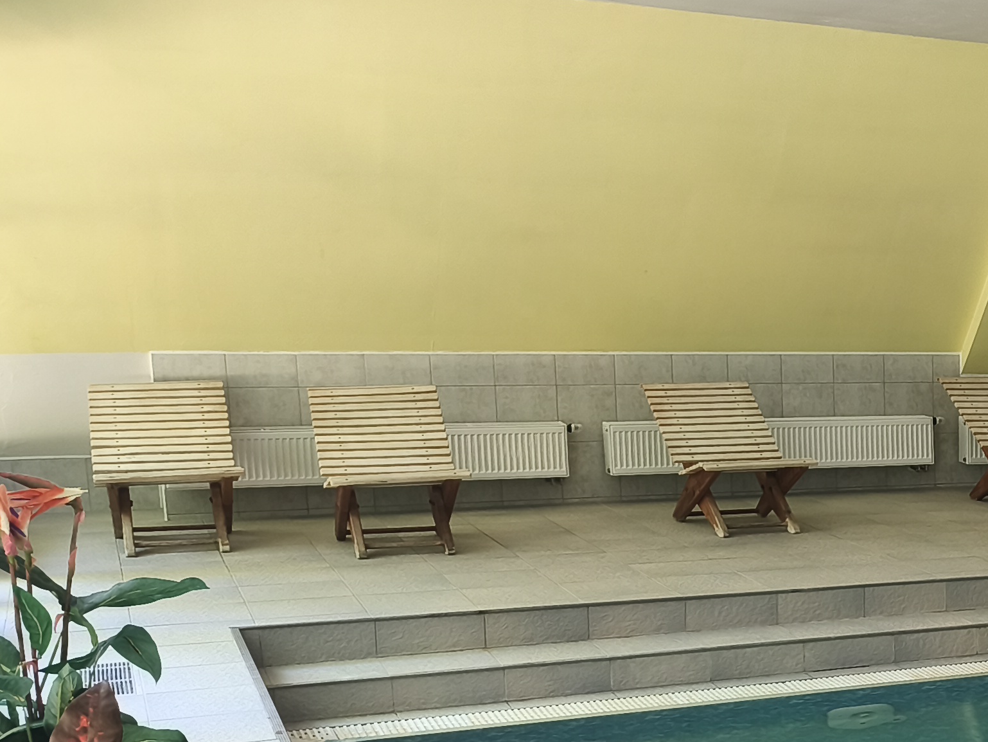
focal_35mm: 61
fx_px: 1741
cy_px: 642
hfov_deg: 27.2
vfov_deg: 23.5
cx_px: 1243
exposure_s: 1/50
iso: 640
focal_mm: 6.14
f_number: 1.65
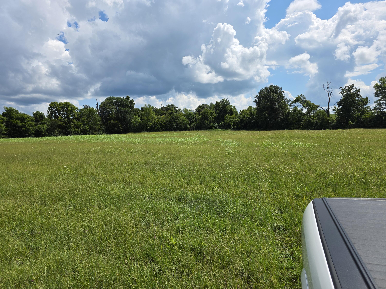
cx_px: 193
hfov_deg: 73.9
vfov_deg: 58.9
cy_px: 144
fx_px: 256
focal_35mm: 23
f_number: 1.7
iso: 80
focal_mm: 6.3
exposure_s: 1/7944
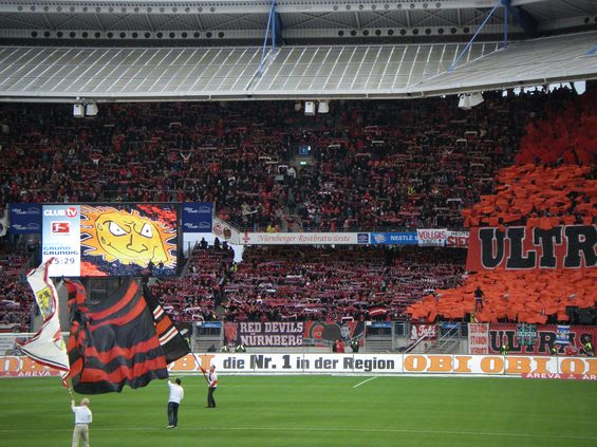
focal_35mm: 147
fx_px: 2534
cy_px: 224
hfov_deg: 13.4
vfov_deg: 10.1
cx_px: 298
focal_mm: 24.2
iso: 400
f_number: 4.3
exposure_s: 1/125
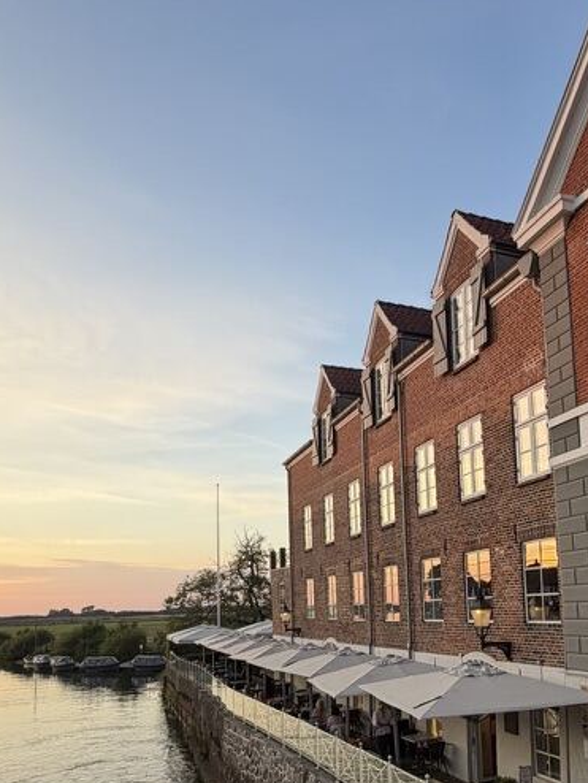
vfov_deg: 59.5
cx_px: 374
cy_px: 550
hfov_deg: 47.7
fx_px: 656
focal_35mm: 29
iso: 40
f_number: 2.2
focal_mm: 2.22
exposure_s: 1/166
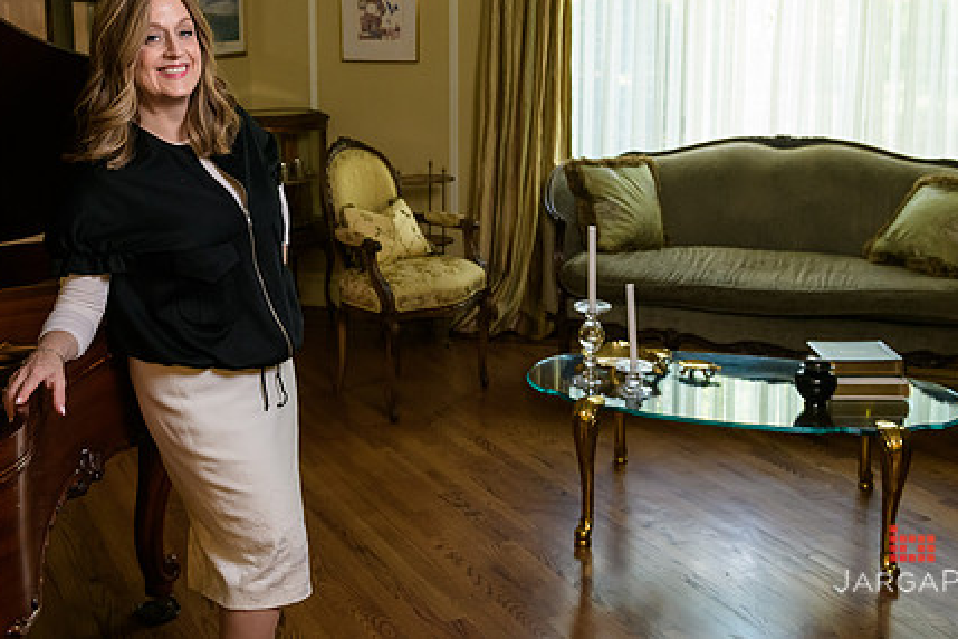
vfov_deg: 29.0
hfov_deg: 42.6
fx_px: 1224
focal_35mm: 46
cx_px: 400
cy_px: 209
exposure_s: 1/125
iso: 1600
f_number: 4
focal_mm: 34
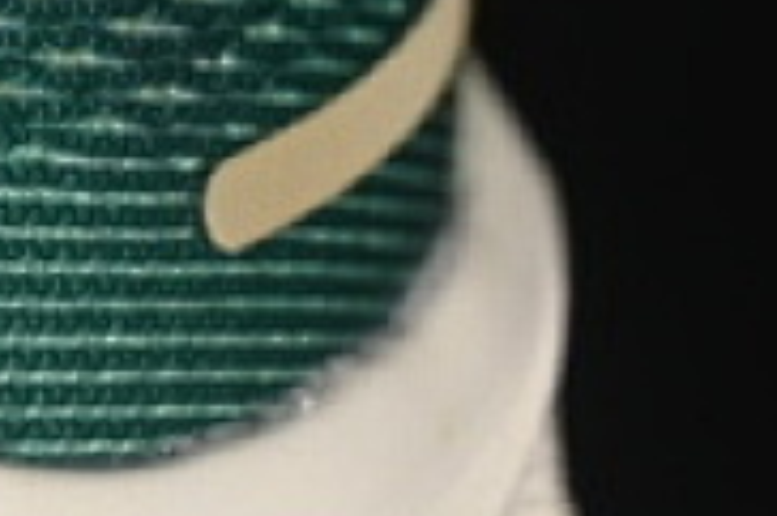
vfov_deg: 3.1
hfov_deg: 4.6
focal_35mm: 445
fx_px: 9596
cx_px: -764
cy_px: -260
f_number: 7.1
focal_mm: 50
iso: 160
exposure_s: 1/80
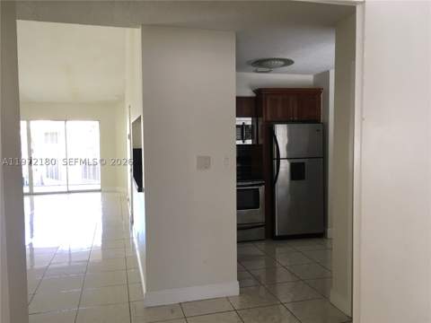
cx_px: 216
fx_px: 361
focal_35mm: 29
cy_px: 162
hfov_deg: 61.7
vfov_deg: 48.2
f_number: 2.2
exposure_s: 1/30
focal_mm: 4.15
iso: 64
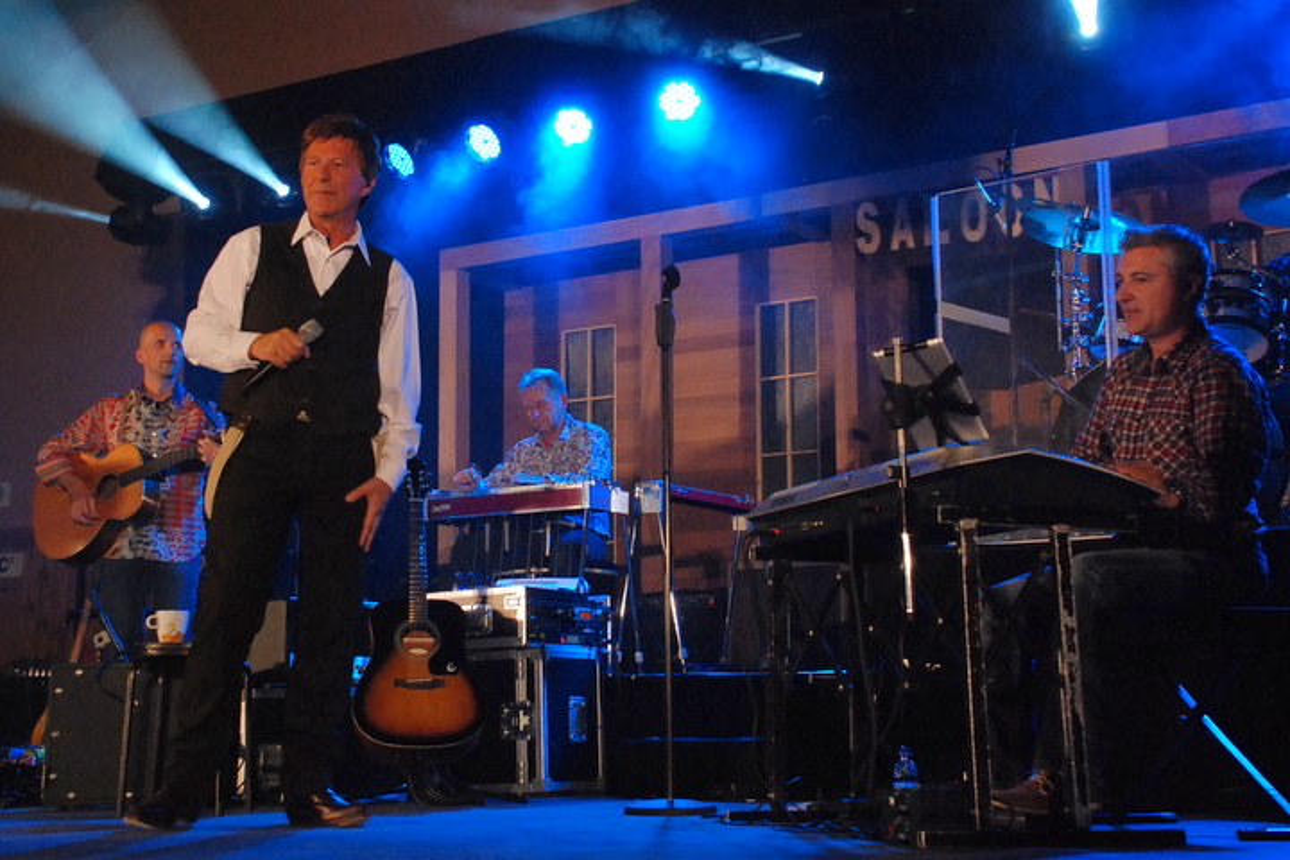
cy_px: 430
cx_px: 645
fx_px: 1505
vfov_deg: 31.9
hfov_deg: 46.4
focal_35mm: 42
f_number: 4
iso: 1600
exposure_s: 1/100
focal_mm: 28
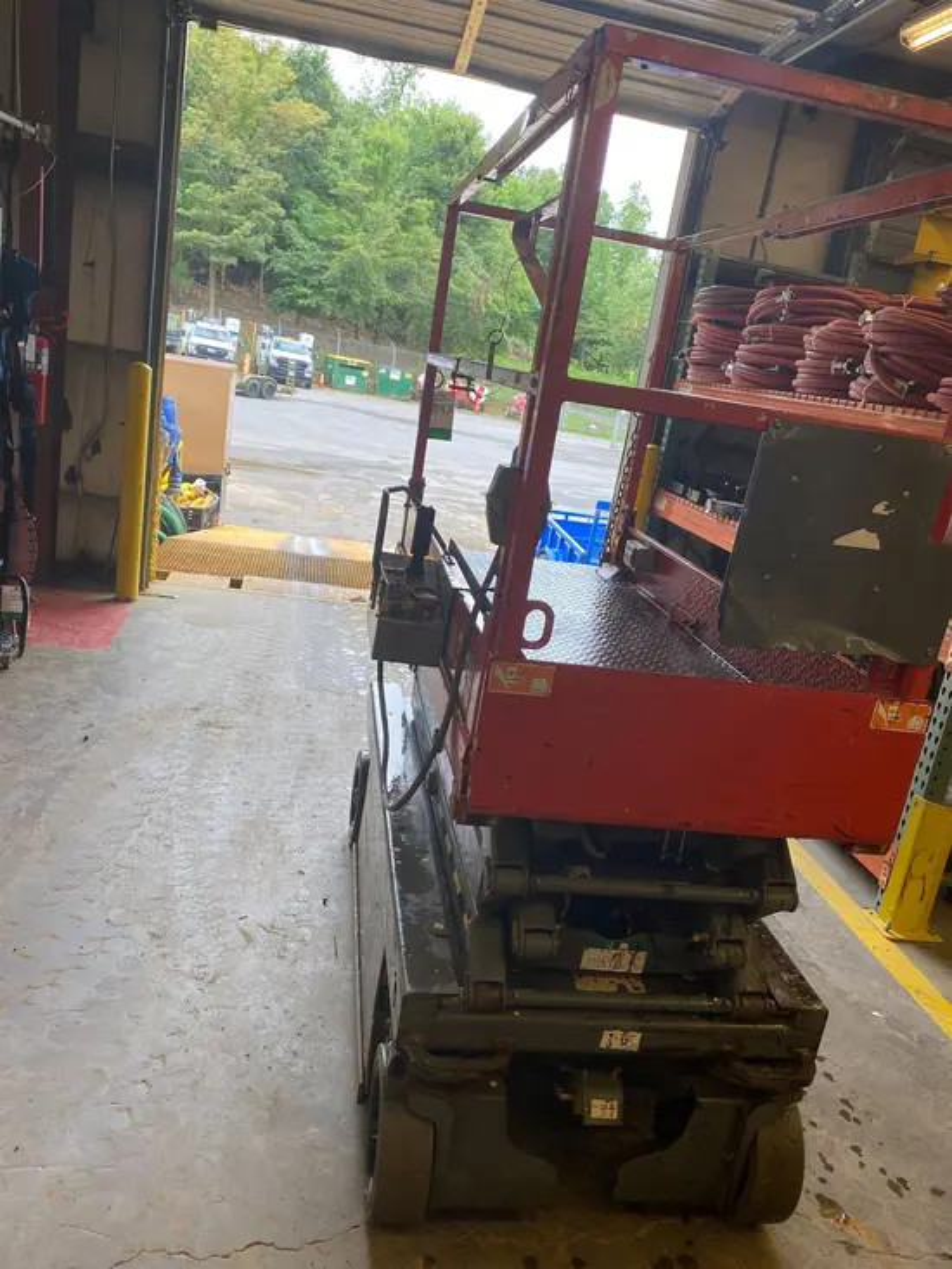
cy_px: 634
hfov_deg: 53.1
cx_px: 476
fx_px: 953
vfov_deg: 67.3
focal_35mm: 26
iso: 50
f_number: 1.8
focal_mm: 4.25
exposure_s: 1/121
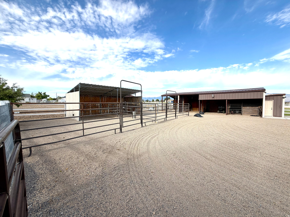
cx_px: 145
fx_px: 117
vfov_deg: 85.7
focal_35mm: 14
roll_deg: +1.4
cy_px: 108
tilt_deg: -3.3
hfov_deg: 102.1
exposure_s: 1/770
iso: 20
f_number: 2.2
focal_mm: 2.22
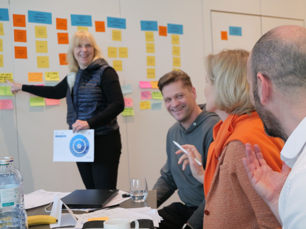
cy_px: 114
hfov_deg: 35.5
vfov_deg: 27.0
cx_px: 153
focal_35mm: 54
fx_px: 478
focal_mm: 27
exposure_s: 1/60
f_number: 4.6
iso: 2500
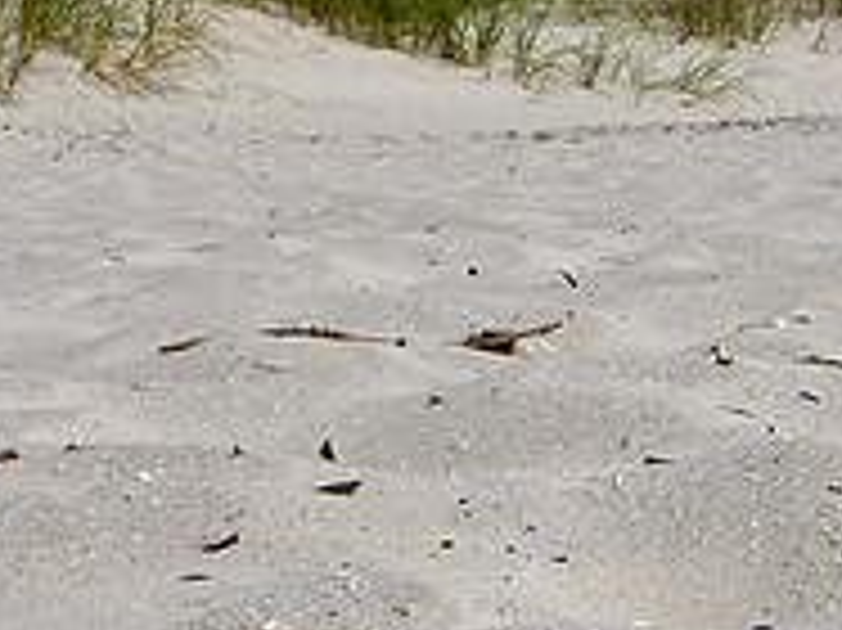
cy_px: 209
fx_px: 2115
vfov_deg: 16.9
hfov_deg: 22.5
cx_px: 536
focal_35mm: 87
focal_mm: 7.4
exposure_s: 1/400
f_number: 8
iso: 50
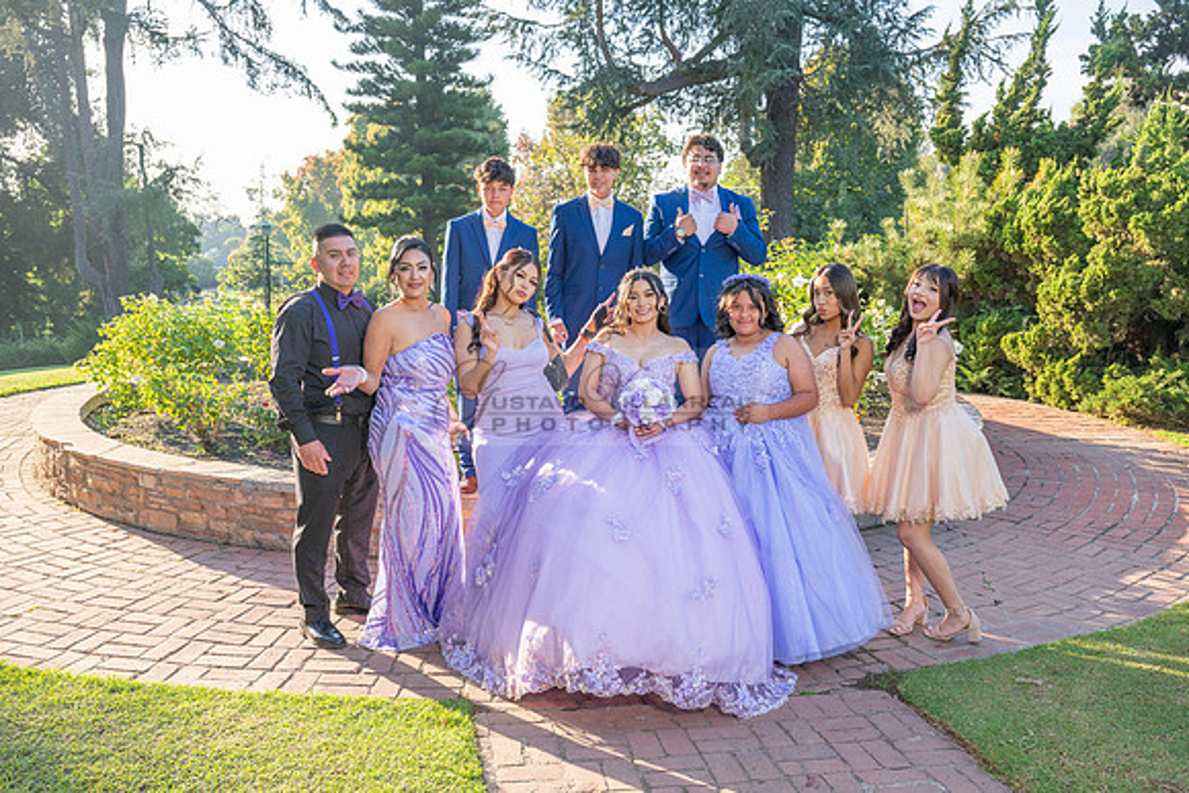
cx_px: 594
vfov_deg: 40.0
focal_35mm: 33
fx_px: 1090
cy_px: 396
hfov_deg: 57.2
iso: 200
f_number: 5.6
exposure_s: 1/200
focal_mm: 33
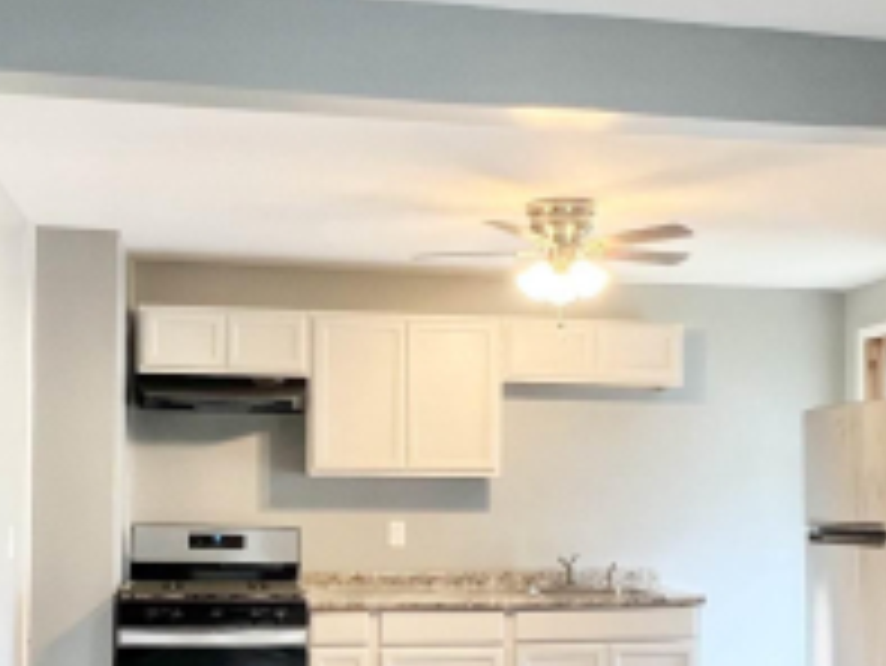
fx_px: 1127
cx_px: 465
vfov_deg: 32.4
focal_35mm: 44
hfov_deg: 42.9
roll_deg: +0.1
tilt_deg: +0.4
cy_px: 477
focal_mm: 1.57
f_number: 1.8
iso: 200
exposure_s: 1/60
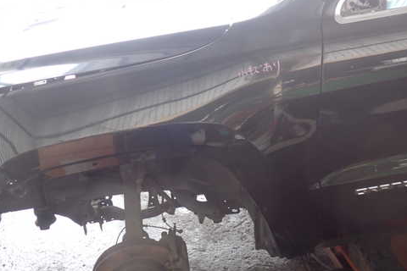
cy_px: 105
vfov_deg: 34.1
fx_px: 441
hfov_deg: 49.4
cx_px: 170
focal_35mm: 39
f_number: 2.3
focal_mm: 5.4
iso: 200
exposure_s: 1/50
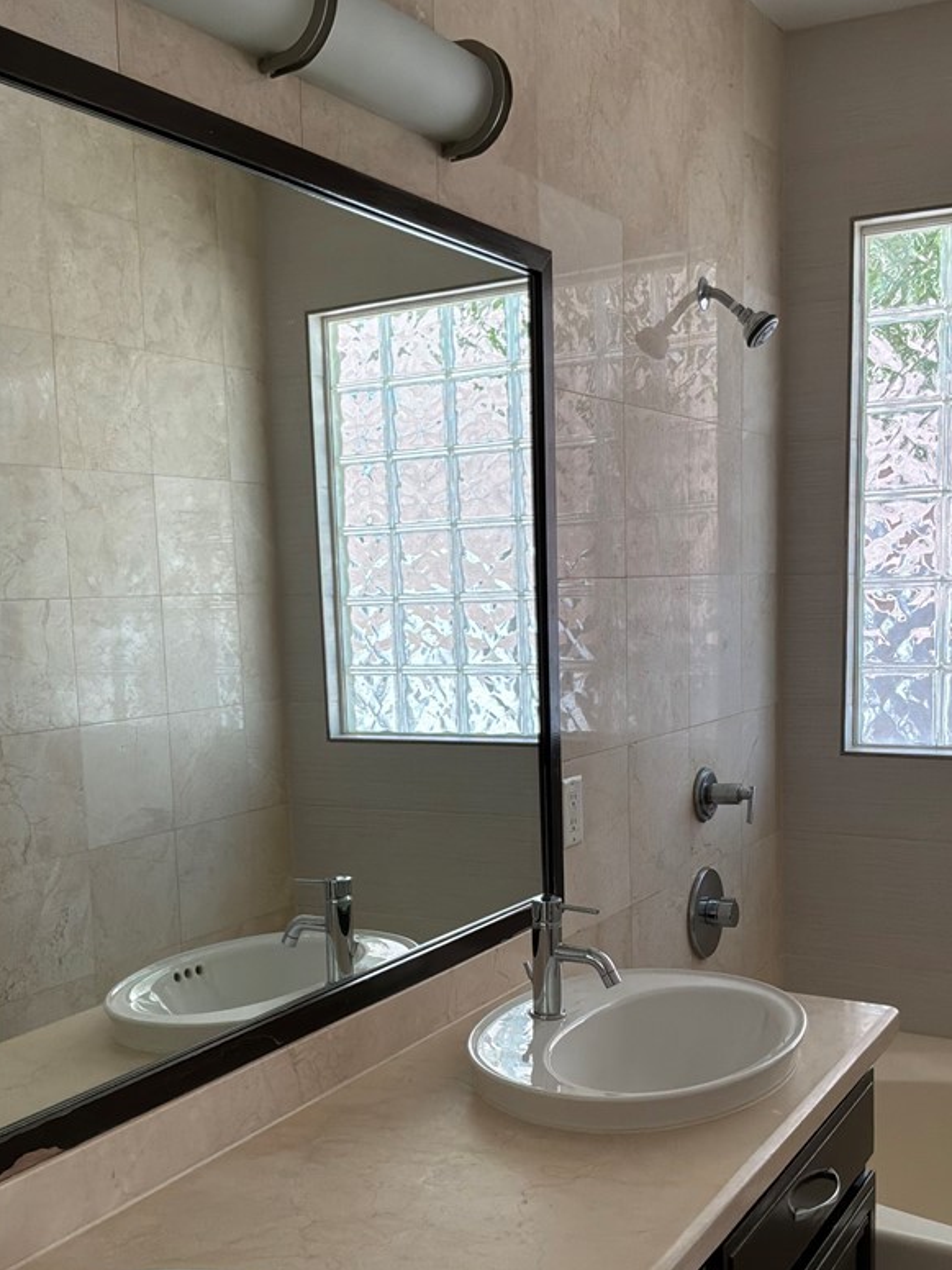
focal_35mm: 37
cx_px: 456
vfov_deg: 49.8
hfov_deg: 38.6
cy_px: 759
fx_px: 1357
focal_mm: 3
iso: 50
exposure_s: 1/169
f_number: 1.8
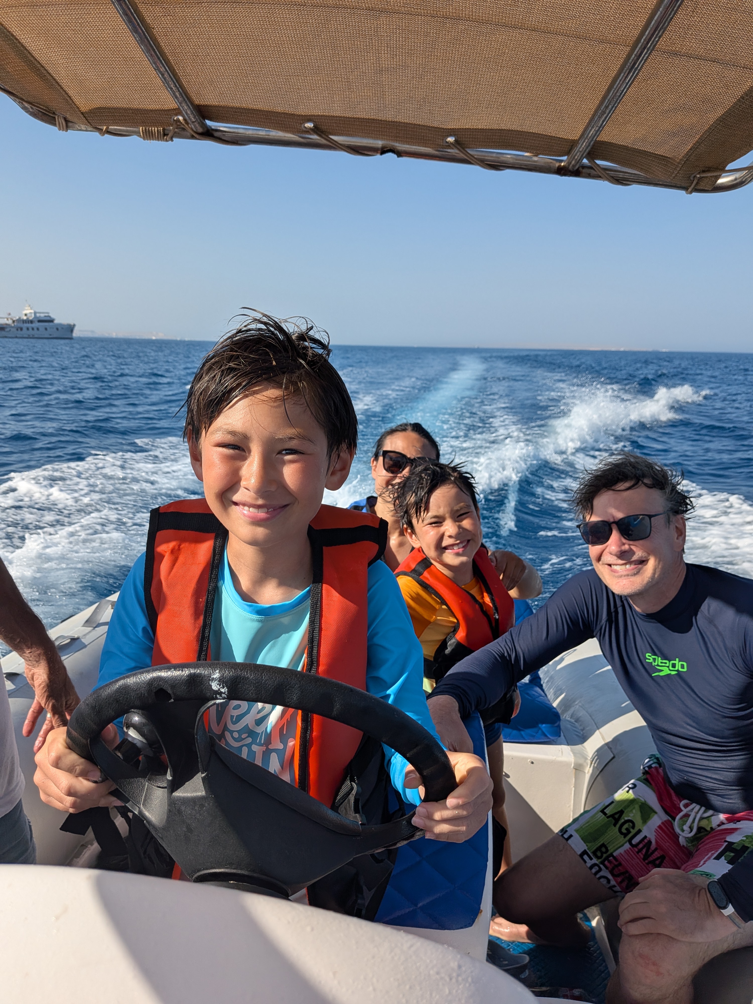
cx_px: 376
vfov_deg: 71.6
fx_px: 696
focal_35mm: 24
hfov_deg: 56.8
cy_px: 502
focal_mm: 4.53
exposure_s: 1/1754
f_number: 1.7
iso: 30
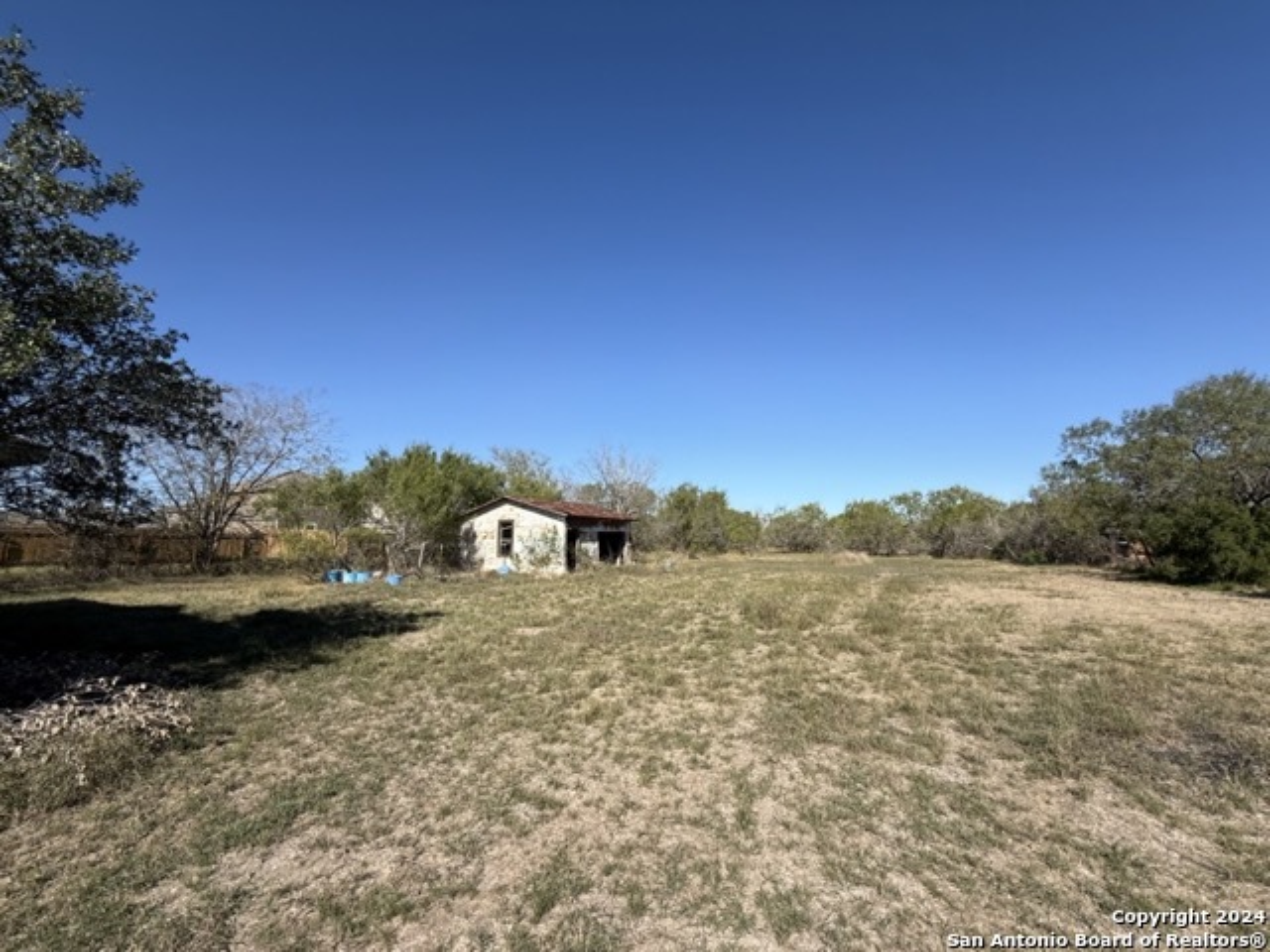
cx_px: 635
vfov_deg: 85.7
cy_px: 476
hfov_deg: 102.1
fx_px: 514
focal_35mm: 14
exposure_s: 1/2717
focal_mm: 2.22
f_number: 2.2
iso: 50
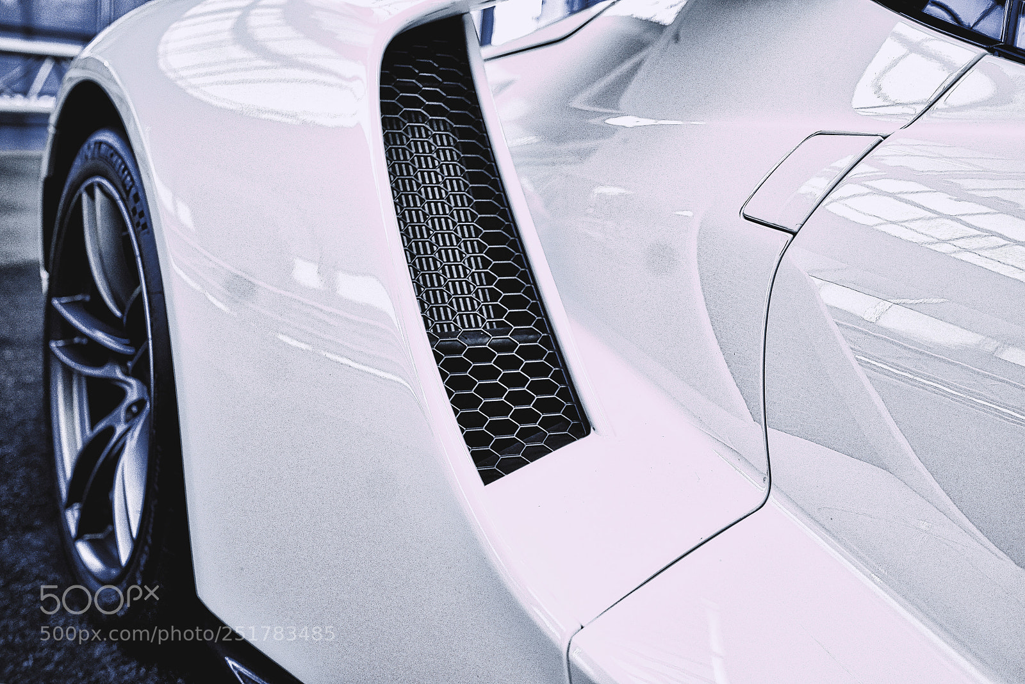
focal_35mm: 35
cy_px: 342
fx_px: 997
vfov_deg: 37.9
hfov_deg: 54.4
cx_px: 512
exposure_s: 1/40
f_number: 2.8
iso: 1000
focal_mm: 35
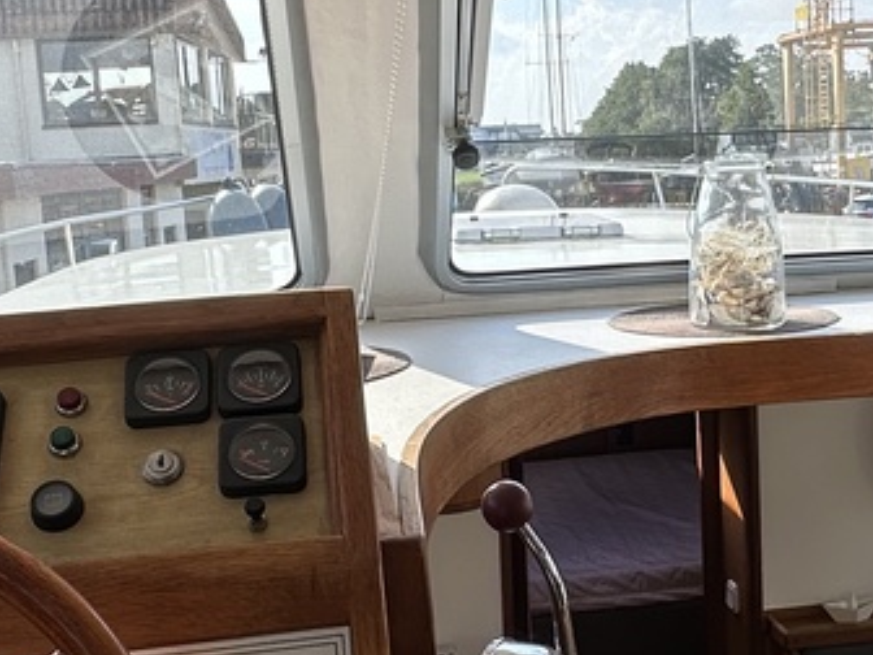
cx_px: 561
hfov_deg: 37.9
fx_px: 1261
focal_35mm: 50
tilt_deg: -7.4
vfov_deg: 29.1
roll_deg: +2.8
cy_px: 315
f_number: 2.2
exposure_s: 1/307
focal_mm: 2.22
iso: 40
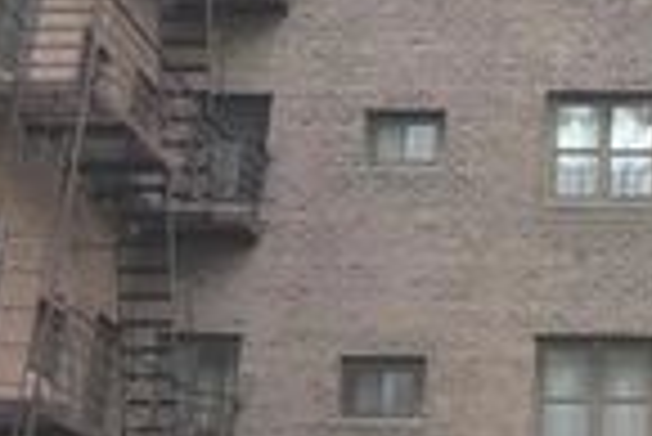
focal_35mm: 106
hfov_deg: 18.4
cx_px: 737
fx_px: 1922
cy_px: -173
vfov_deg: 12.4
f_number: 8
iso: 800
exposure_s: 1/250
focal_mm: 15
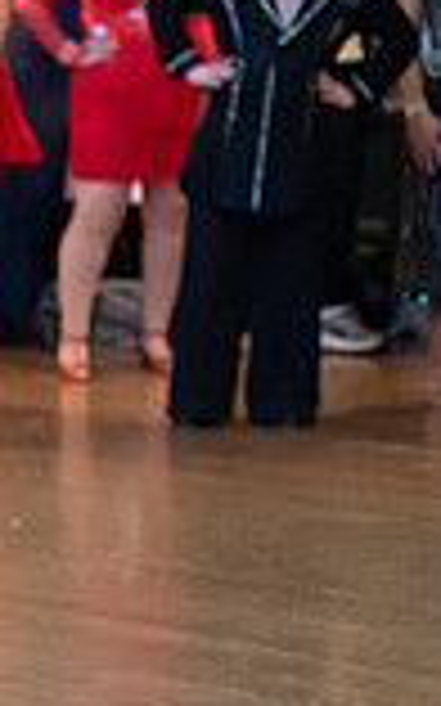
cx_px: -739
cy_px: 334
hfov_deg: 4.7
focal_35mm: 267
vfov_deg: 7.9
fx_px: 5139
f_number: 2.5
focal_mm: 65
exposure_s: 1/500
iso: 6400
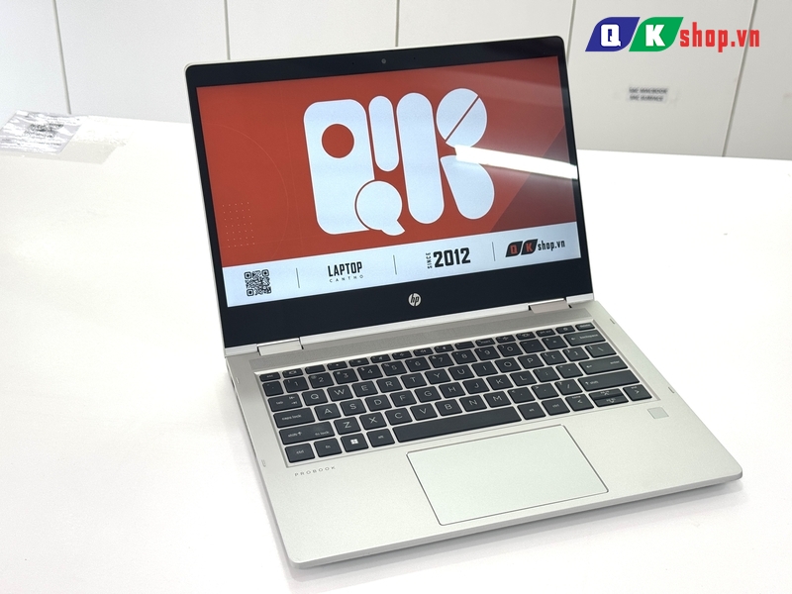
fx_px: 1098
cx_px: 396
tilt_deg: -32.3
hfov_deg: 39.7
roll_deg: -1.0
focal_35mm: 48
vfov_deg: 30.3
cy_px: 297
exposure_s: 1/160
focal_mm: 6.76
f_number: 1.78
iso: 64
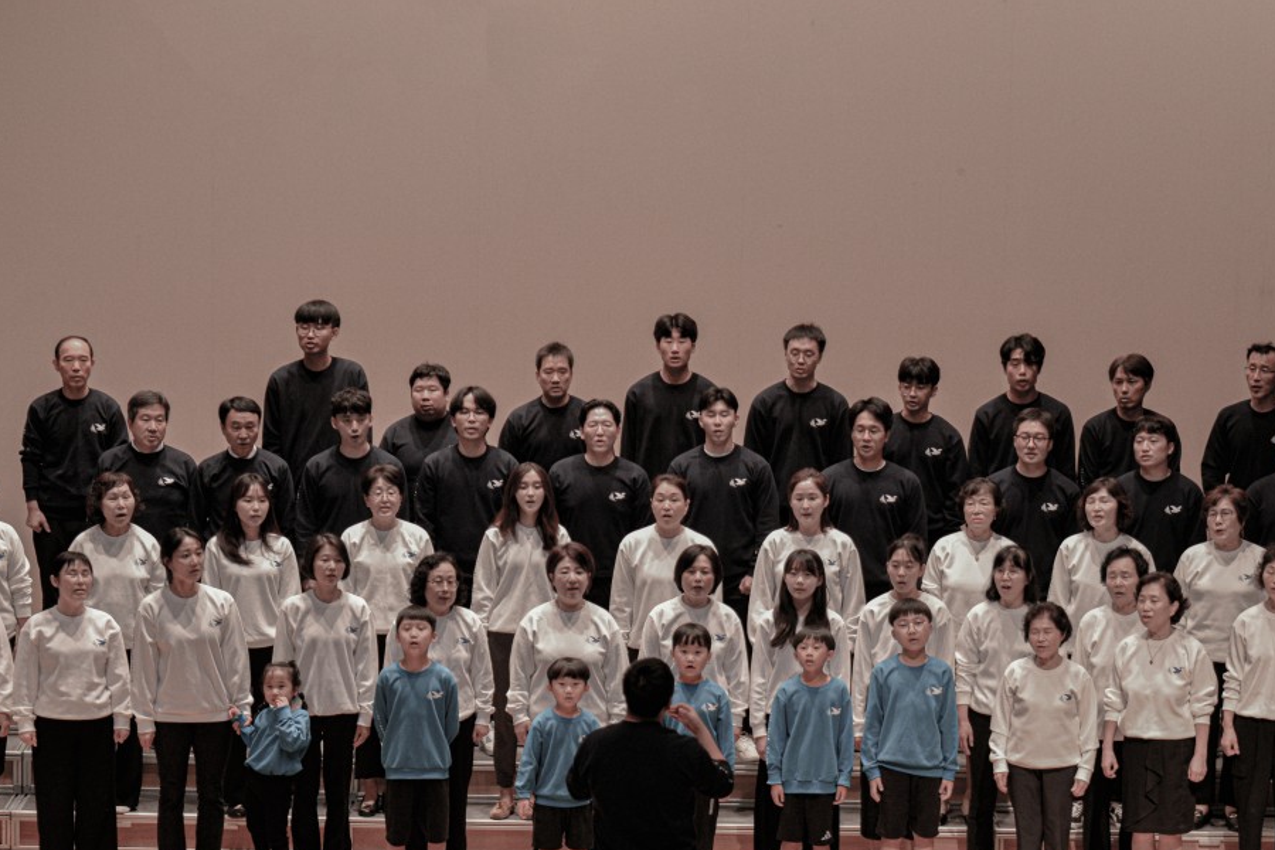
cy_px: 570
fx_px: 4533
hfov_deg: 16.0
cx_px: 740
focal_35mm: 128
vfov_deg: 10.7
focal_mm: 90
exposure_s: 1/250
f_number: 2.8
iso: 800
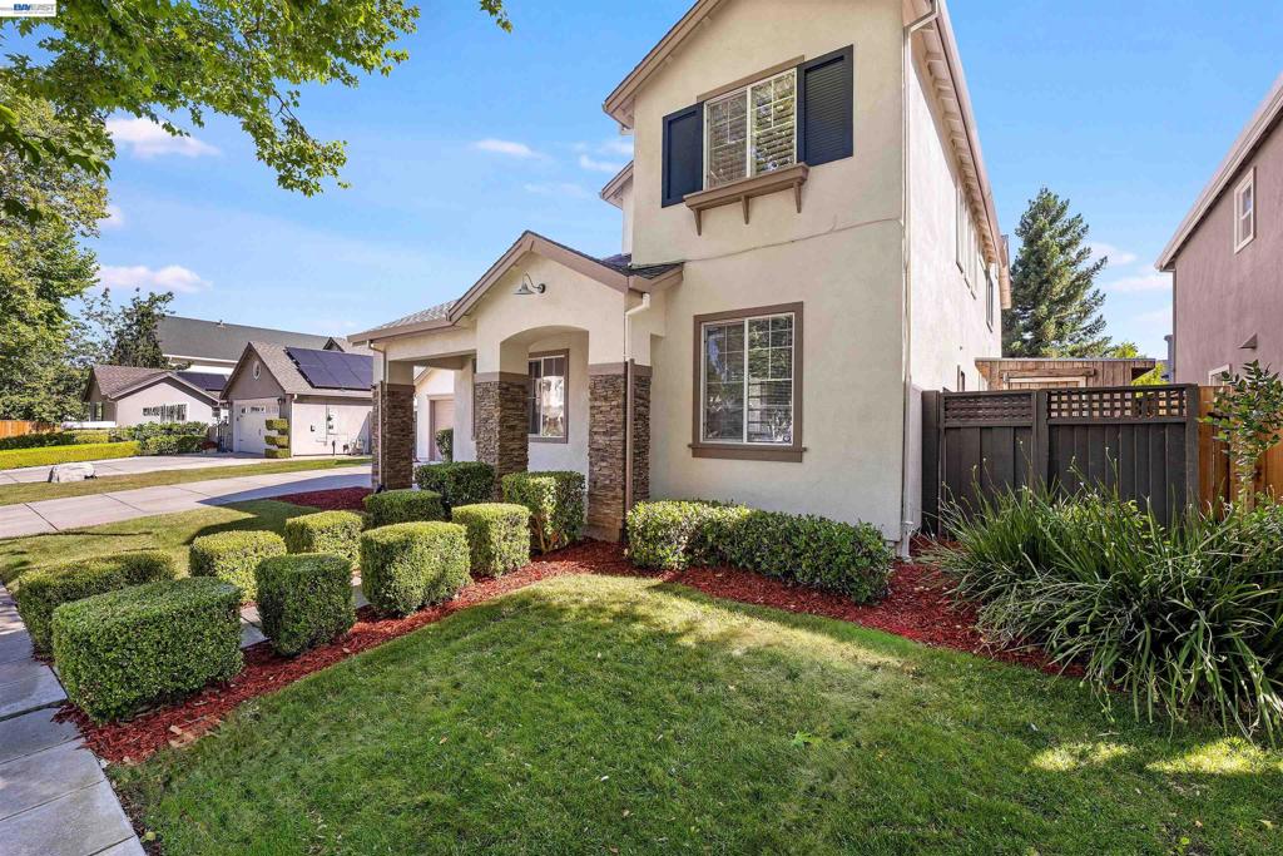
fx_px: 538
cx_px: 642
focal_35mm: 15
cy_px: 428
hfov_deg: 100.0
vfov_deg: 77.0
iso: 320
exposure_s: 1/60
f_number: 7.1
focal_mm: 15.1
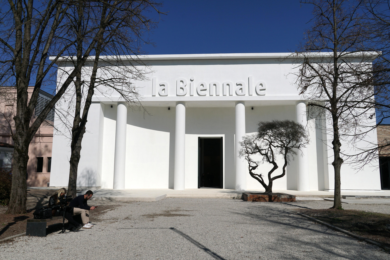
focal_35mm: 30
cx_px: 195
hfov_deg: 61.9
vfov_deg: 43.6
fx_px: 325
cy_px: 130
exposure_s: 1/640
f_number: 11
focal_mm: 20
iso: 100
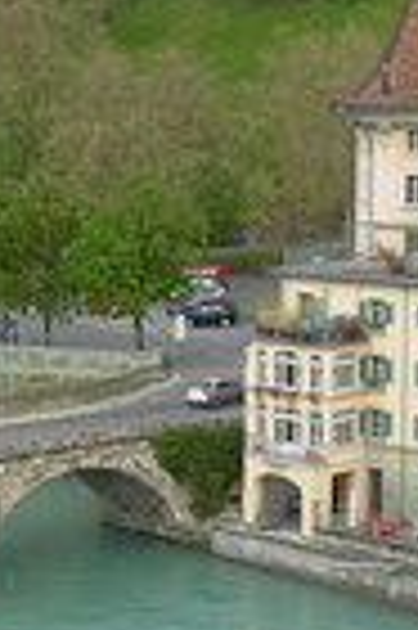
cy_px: 436
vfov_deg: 18.1
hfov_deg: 12.1
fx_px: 1973
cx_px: 126
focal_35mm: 113
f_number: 2.9
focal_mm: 6.3
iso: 50
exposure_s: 1/542
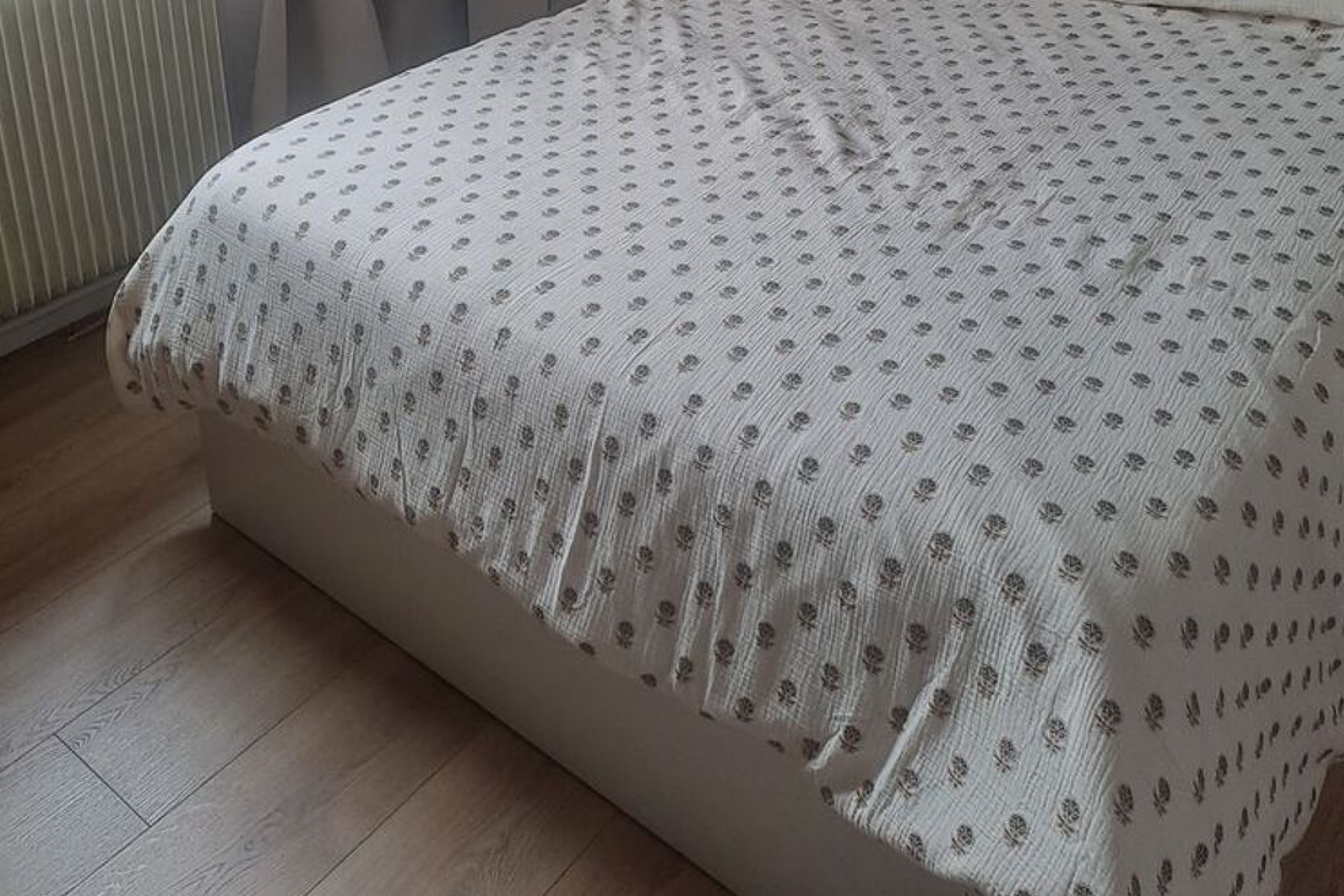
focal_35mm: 35
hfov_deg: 54.4
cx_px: 673
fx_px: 1307
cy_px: 3
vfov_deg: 34.5
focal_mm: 4.65
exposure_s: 1/60
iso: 50
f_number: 1.8
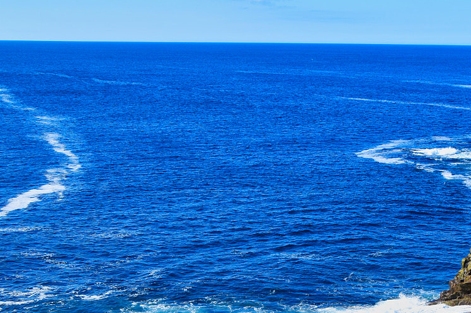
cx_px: 449
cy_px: 282
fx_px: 1007
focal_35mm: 77
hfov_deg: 25.3
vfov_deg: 17.4
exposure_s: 1/250
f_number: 8
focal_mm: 24
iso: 200
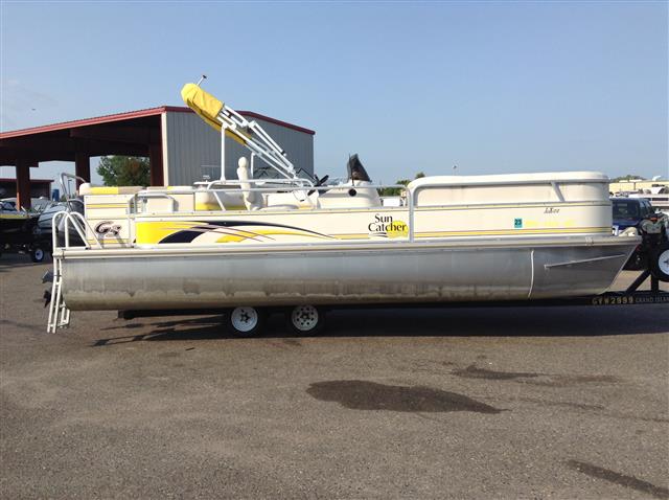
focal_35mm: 33
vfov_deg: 42.8
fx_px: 637
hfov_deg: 55.4
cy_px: 250
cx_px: 334
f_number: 2.4
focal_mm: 3.3
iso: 25
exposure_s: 1/1136
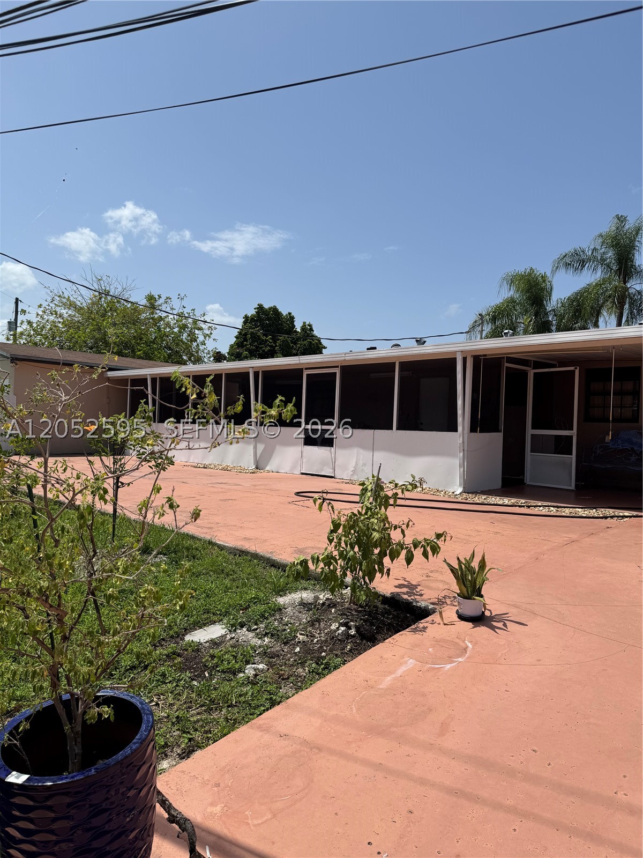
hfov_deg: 56.8
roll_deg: -2.6
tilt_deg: +1.4
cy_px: 429
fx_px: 594
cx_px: 322
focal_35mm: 24
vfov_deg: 71.6
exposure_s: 1/7092
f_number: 1.78
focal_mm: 6.76
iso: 80
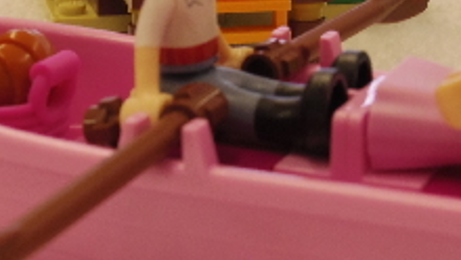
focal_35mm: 107
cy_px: 82
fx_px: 1309
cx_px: 235
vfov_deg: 11.3
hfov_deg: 20.0
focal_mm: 6.6
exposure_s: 1/60
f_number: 4.5
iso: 250
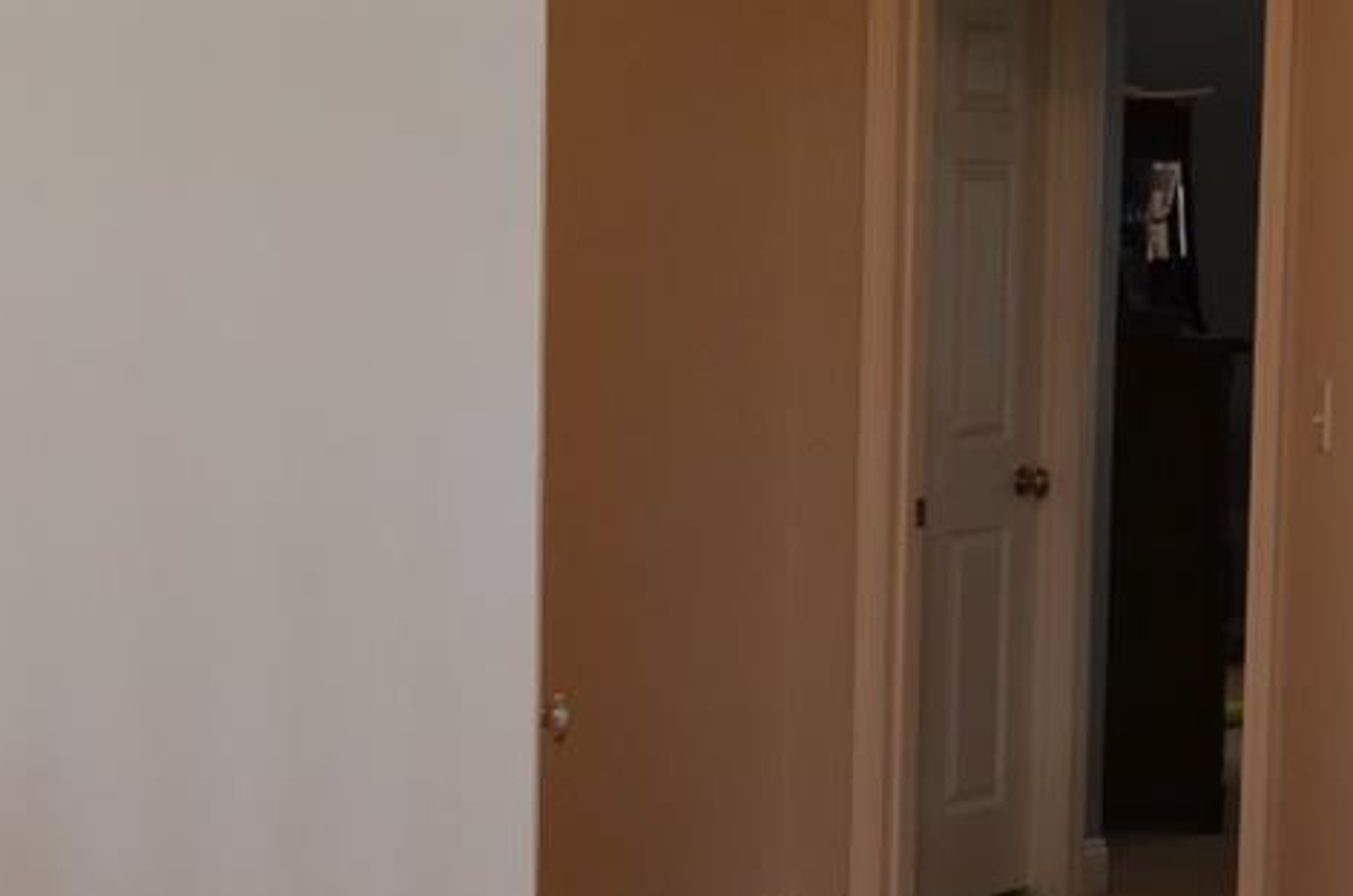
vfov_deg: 13.0
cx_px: 411
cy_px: 503
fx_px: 3938
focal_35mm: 105
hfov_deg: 19.4
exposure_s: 1/60
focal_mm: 22
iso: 400
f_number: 4
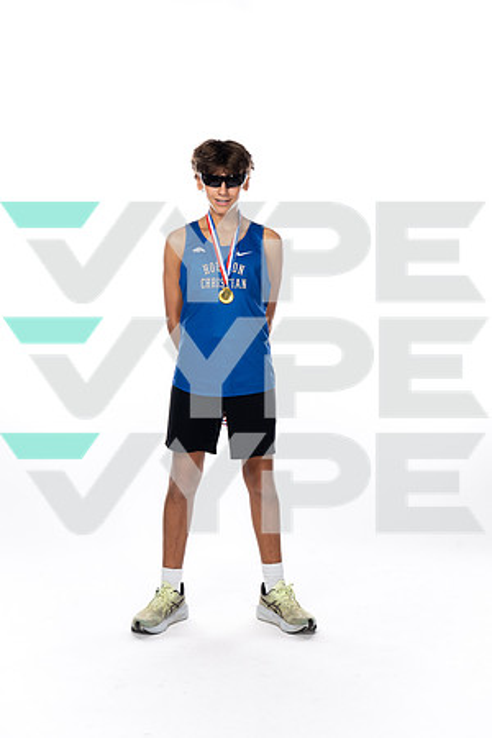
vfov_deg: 38.9
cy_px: 369
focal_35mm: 51
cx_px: 246
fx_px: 1045
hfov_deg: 26.5
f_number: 8
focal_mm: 51
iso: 640
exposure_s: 1/250
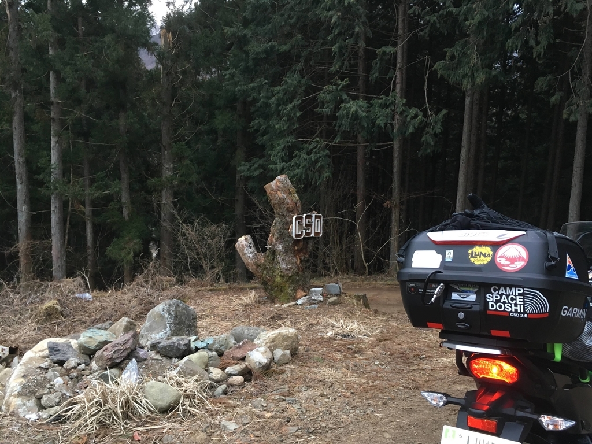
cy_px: 222
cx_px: 296
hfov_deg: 61.7
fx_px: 496
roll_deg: -0.4
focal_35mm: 29
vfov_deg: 48.2
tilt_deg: -8.6
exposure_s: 1/30
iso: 80
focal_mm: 4.15
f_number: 2.2
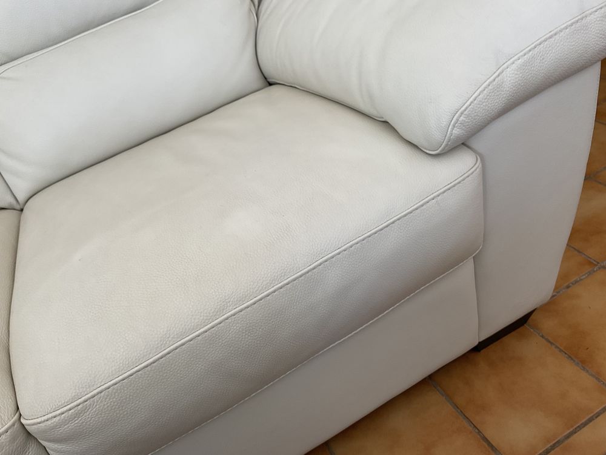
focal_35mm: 29
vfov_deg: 48.2
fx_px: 508
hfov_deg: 61.7
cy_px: 228
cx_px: 303
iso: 40
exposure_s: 1/60
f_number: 1.8
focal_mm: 3
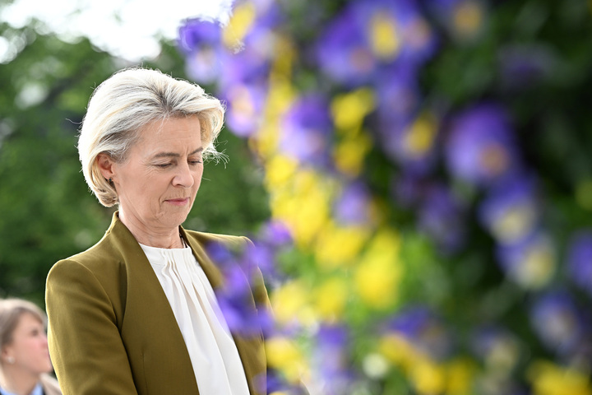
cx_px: 296
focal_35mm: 200
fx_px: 3289
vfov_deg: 6.9
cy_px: 198
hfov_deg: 10.3
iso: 500
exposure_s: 1/320
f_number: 6.3
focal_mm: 200
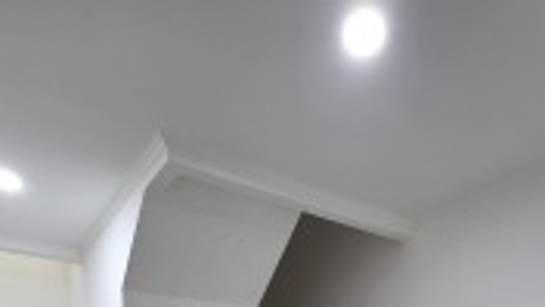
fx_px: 419
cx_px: 331
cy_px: 412
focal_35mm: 29
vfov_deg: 30.4
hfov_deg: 65.3
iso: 160
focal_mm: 2.2
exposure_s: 1/50
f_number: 2.2
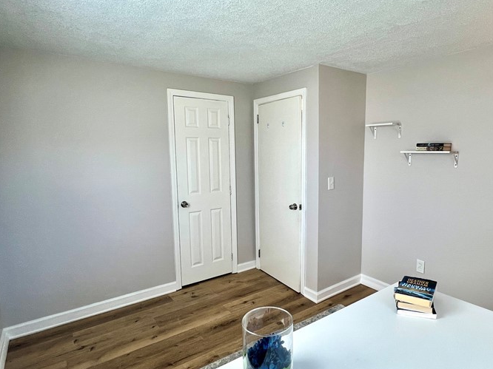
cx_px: 281
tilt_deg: -7.0
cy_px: 185
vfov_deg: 65.9
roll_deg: +0.8
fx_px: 285
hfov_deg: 81.3
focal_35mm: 20
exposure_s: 1/120
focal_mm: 1.57
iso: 80
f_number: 1.8
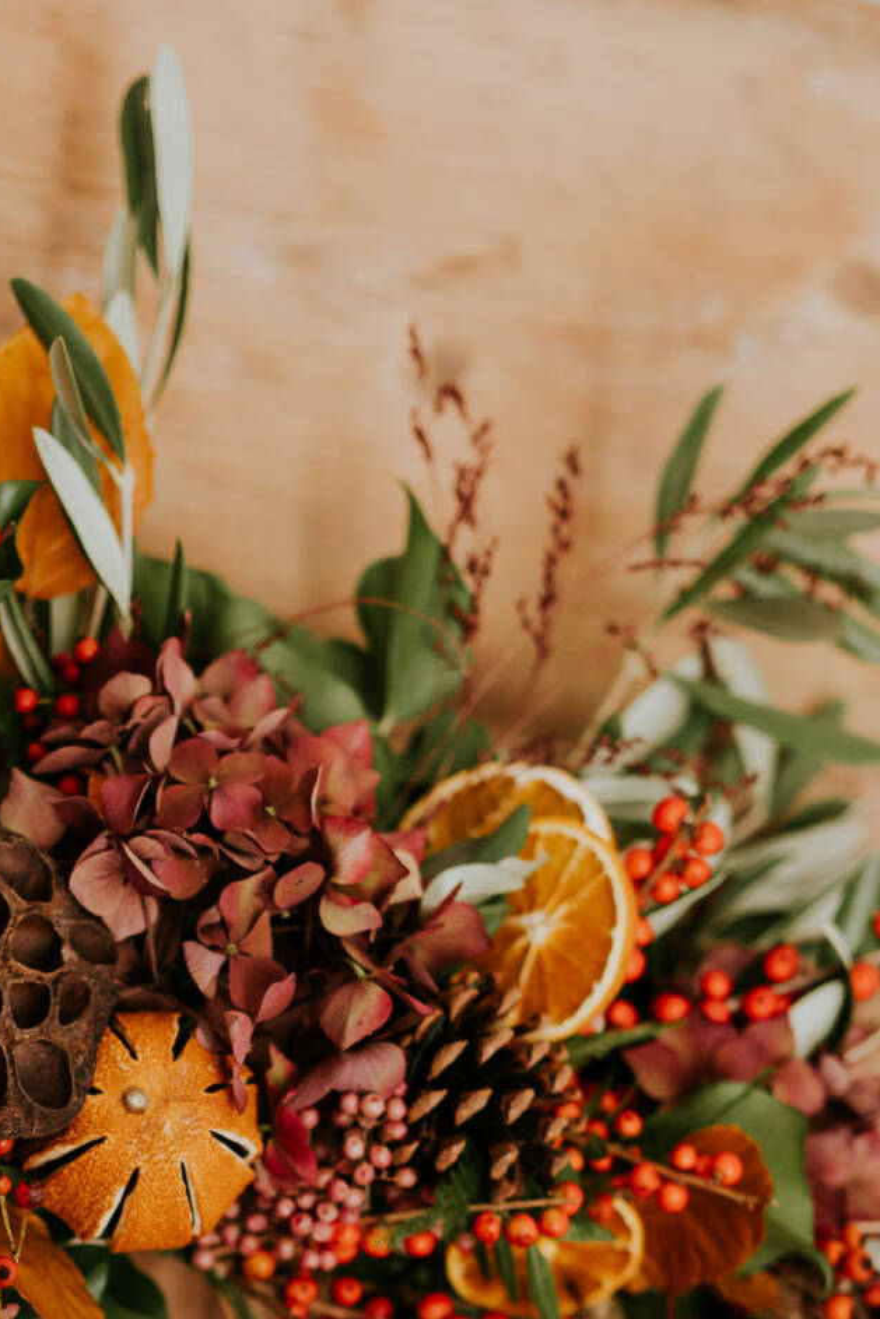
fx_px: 3482
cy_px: 1397
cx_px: 104
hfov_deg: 14.3
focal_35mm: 95
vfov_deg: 20.6
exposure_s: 1/1250
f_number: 2
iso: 320
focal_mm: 35
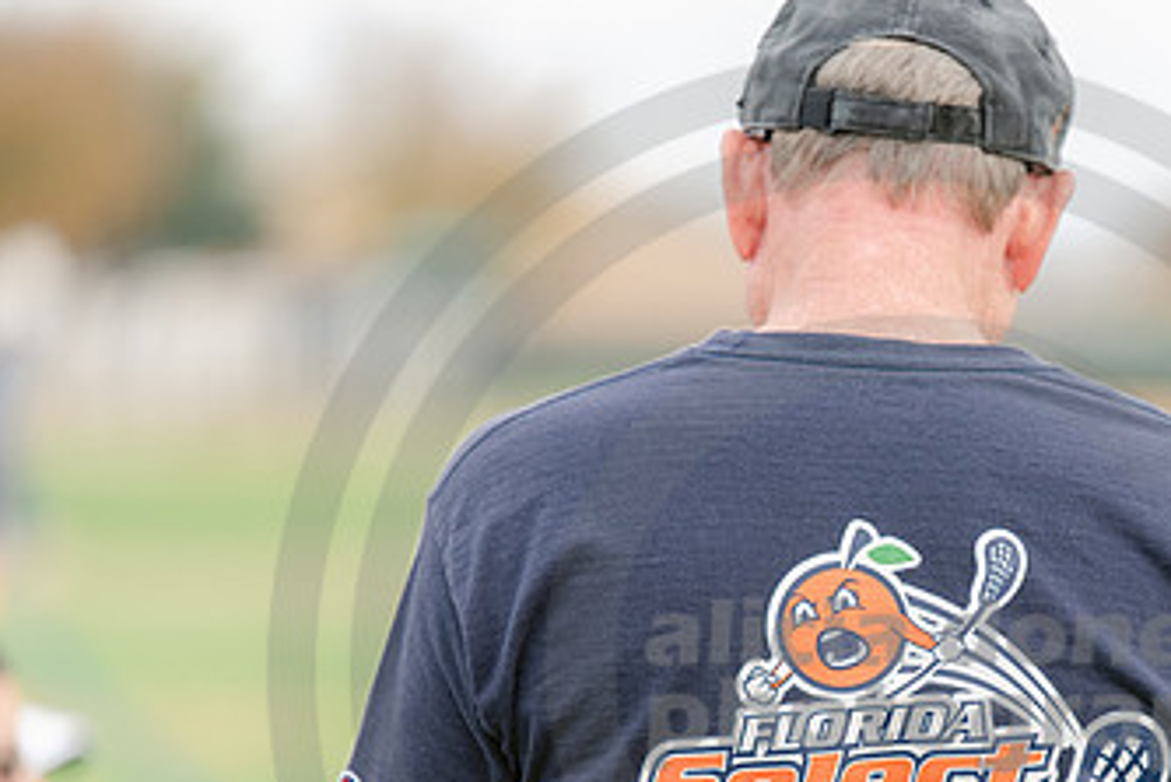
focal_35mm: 347
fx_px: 11291
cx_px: 891
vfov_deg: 4.0
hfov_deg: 5.9
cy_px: 672
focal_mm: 200
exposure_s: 1/1250
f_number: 2.8
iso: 450
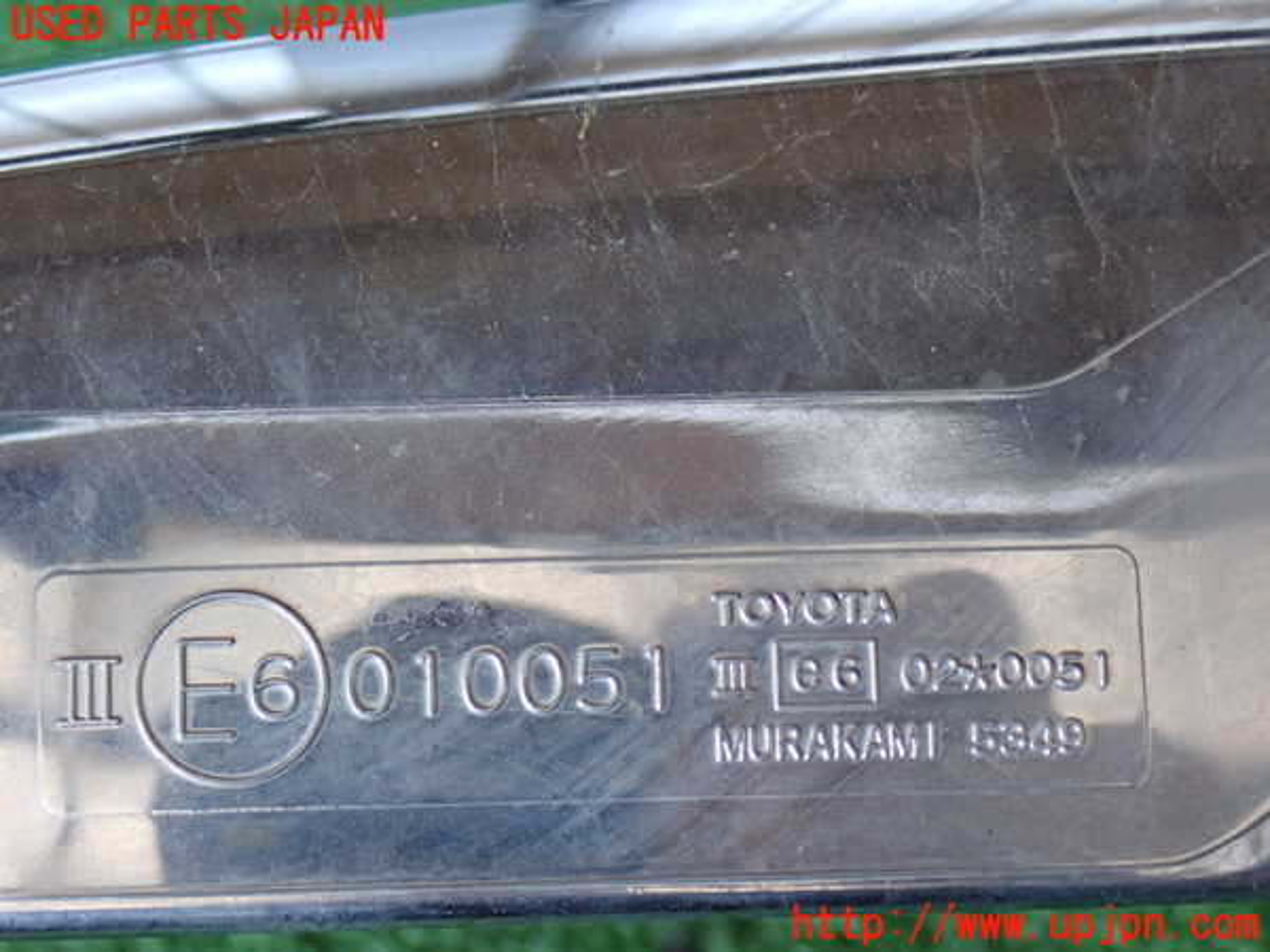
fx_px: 3008
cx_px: 635
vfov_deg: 18.0
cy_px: 476
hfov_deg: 23.8
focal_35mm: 82
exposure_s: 1/80
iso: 640
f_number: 4.3
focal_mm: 14.62
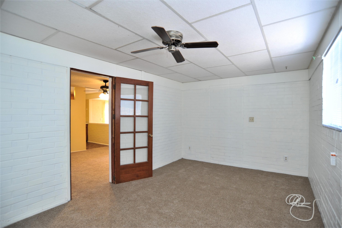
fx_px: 171
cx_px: 171
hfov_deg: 90.0
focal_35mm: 18
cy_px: 114
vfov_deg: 67.3
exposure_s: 1/30
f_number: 4.5
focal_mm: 18
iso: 800
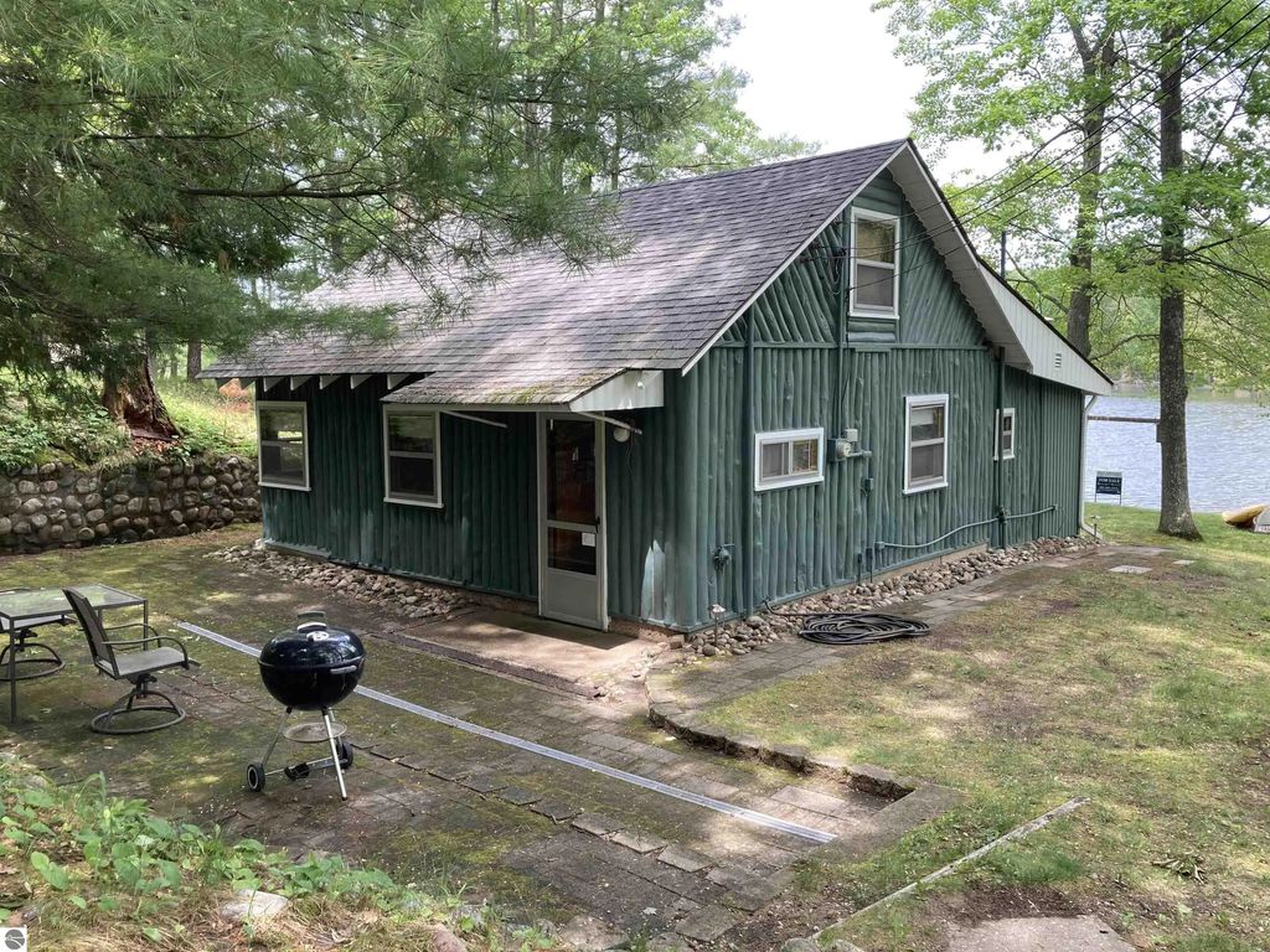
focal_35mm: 28
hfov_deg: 63.4
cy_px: 476
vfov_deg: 49.7
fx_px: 1027
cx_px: 635
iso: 20
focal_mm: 3.99
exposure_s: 1/129
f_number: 1.8
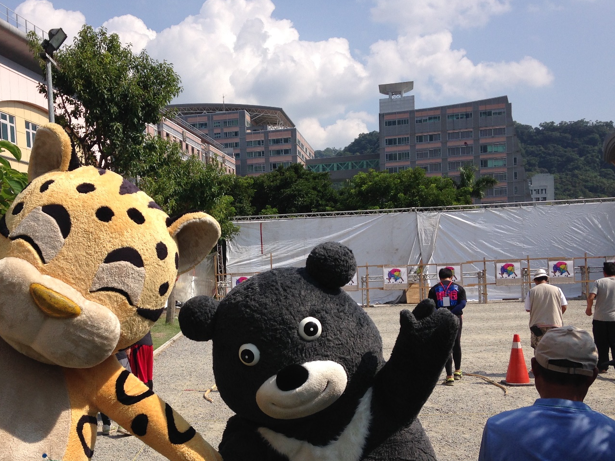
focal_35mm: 42
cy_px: 283
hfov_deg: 44.4
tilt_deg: -0.9
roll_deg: +2.4
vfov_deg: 34.2
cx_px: 231
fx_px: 746
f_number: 2.4
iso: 50
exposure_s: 1/1938
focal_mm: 4.12
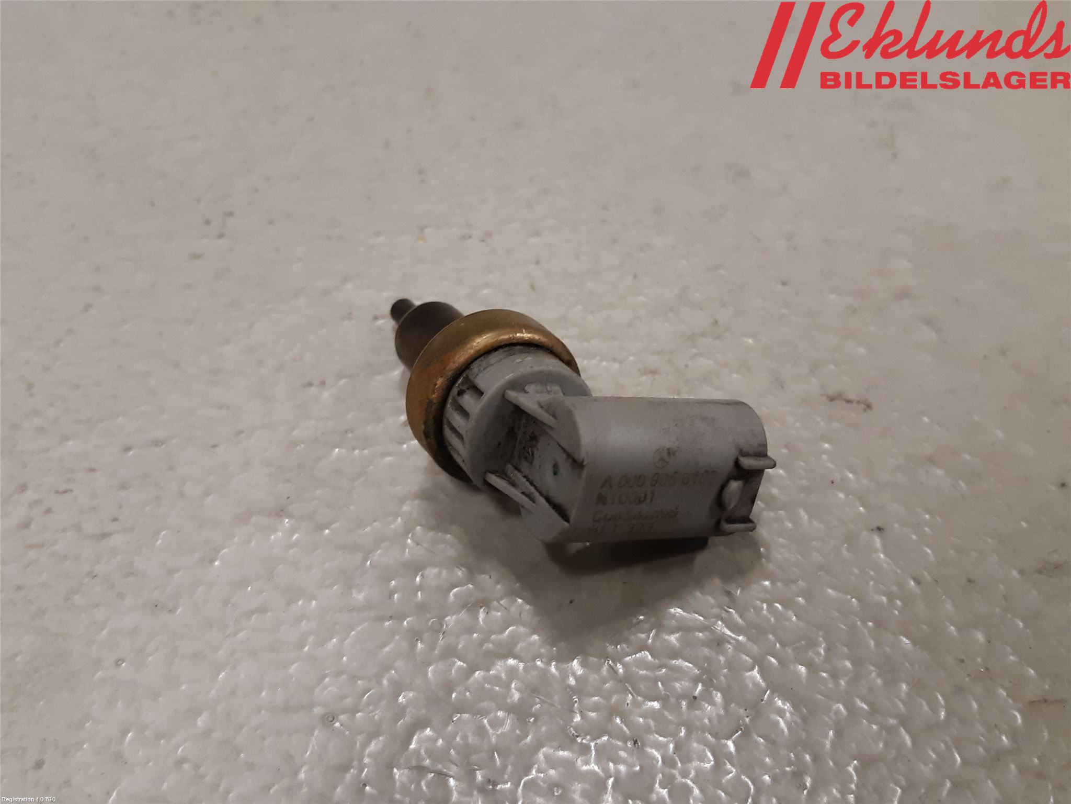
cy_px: 402
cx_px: 536
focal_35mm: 26
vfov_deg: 53.1
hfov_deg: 67.3
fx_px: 804
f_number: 1.7
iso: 160
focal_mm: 3.93
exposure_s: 1/50
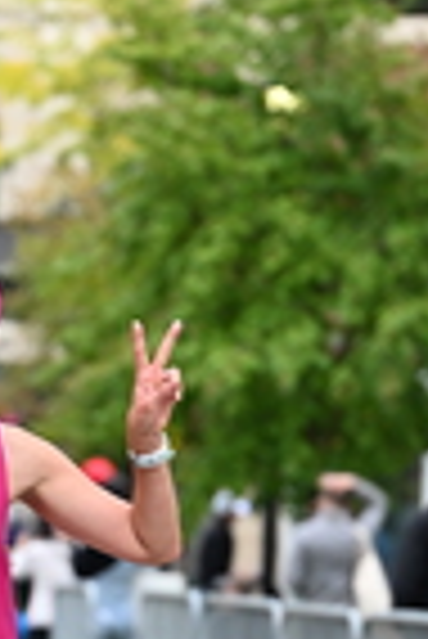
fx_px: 5977
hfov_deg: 4.1
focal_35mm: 336
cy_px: 477
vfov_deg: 6.1
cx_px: -29
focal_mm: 87
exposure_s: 1/2000
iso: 640
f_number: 2.8
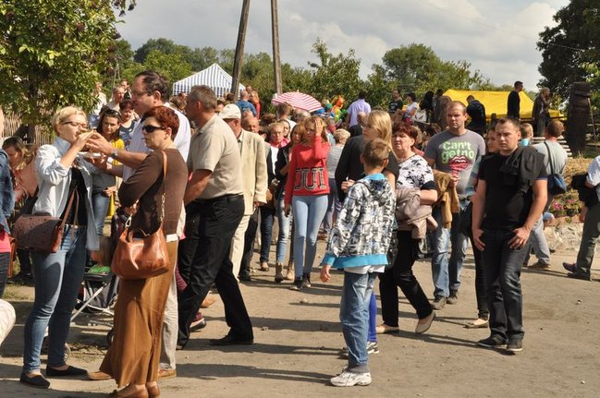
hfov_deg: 26.0
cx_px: 300
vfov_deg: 17.4
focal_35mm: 78
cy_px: 199
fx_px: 1298
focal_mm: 52
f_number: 22
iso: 400
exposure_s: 1/200
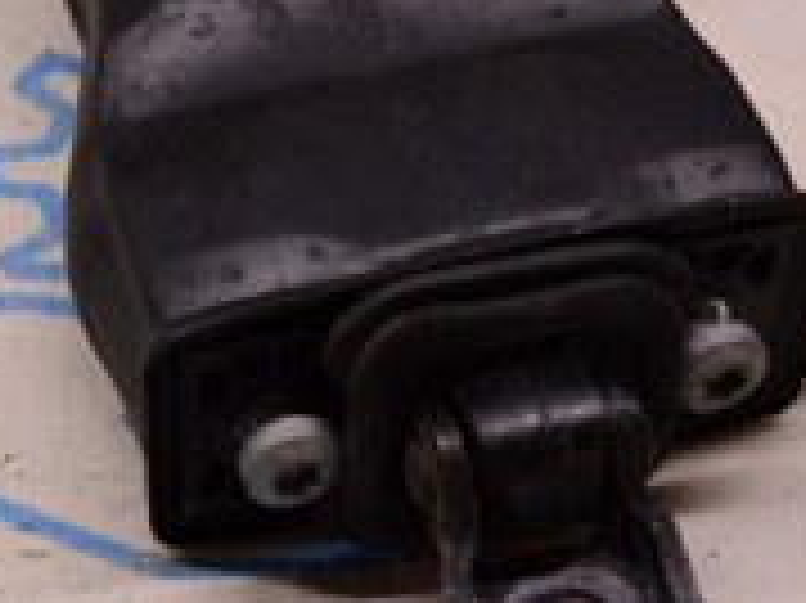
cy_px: 290
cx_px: 185
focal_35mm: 134
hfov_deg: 14.7
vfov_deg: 11.1
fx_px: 3118
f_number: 4
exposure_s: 1/400
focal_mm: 26
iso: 1600
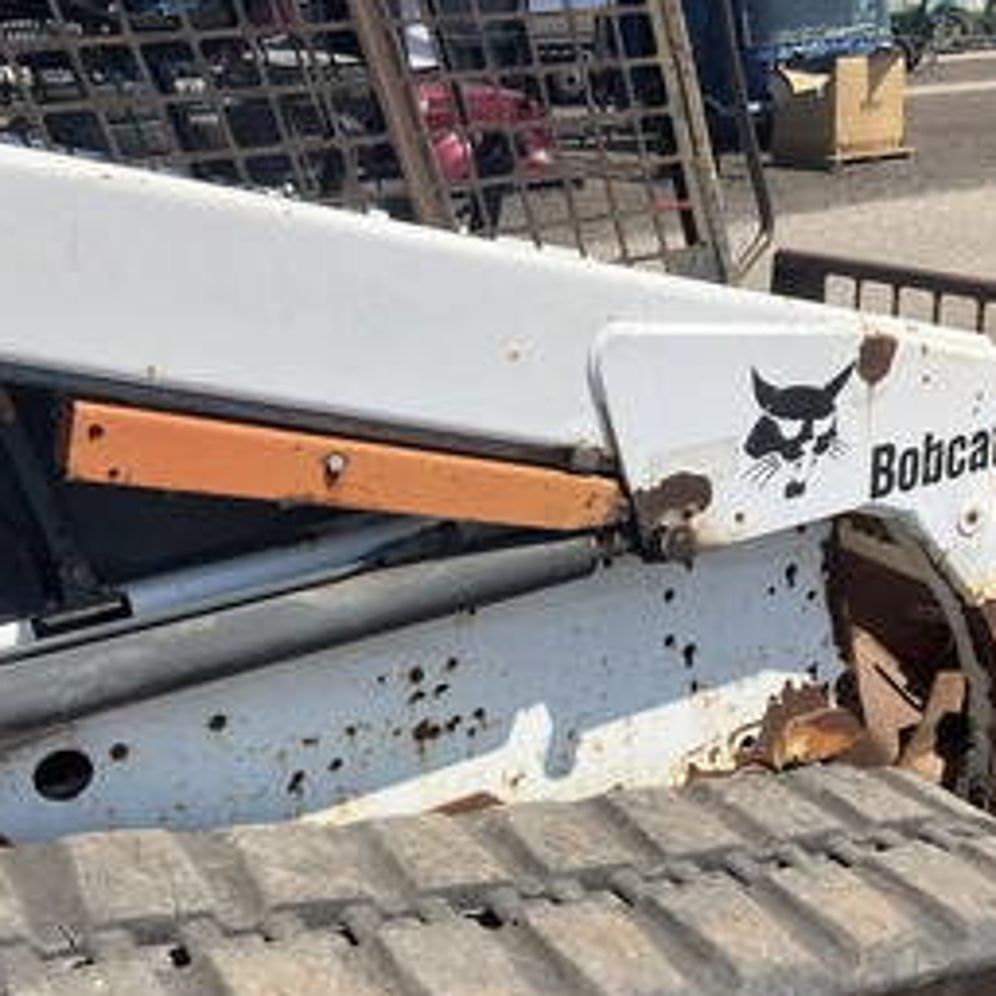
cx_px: 514
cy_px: 576
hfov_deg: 41.9
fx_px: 1302
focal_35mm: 40
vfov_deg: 41.7
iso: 25
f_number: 1.8
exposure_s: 1/2058
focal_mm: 3
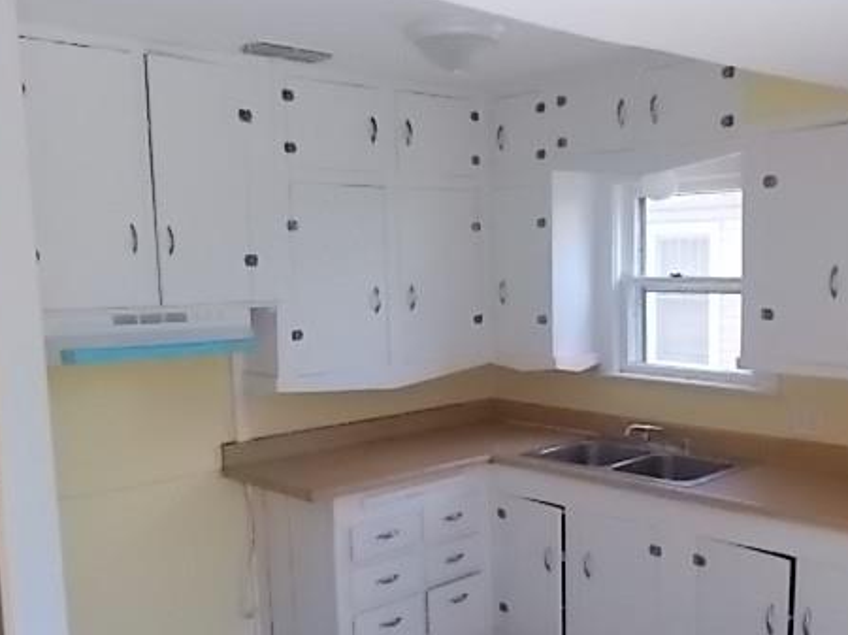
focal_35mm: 37
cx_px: 484
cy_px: 396
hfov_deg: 50.0
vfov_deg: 38.4
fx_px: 906
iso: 400
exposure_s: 1/200
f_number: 3.2
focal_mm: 4.6
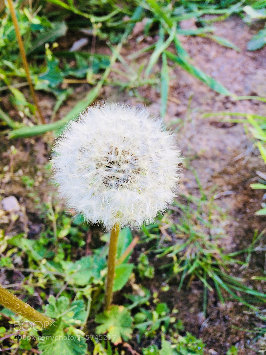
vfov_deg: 61.7
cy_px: 178
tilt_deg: -60.0
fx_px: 297
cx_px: 133
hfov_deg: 48.2
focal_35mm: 29
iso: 32
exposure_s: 1/100
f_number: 2.2
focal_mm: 4.15
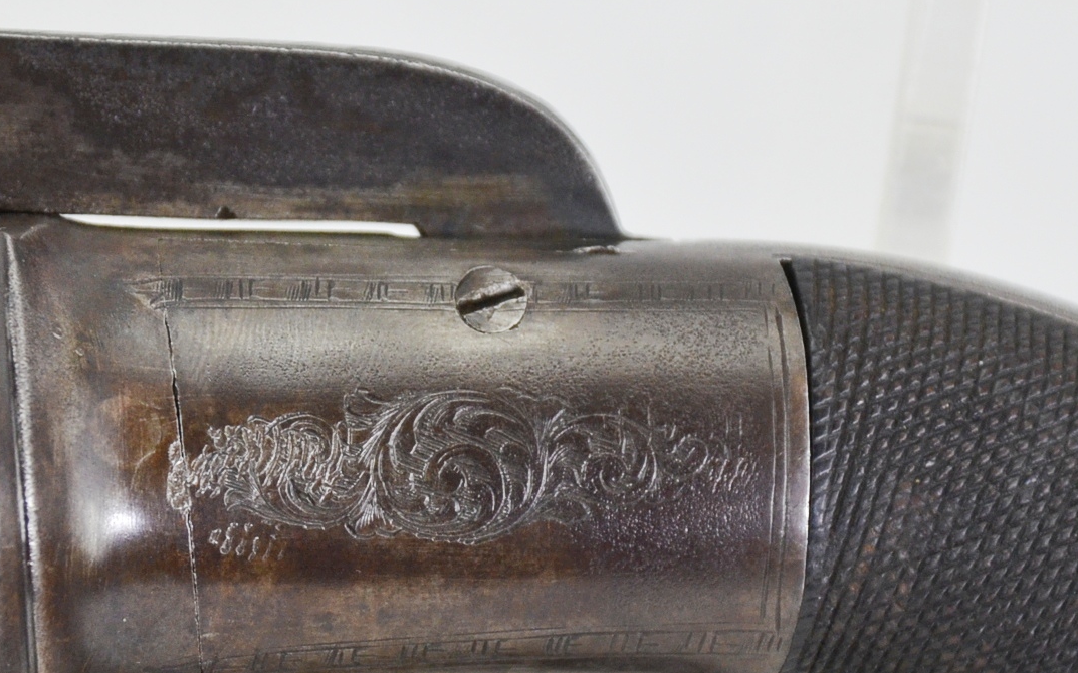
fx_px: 13898
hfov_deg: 4.4
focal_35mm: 473
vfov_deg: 2.8
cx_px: 365
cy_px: 519
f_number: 5.6
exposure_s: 1/200
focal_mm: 135
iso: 800
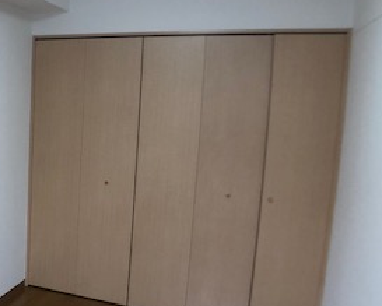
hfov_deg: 27.8
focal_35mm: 64
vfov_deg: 23.9
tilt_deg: -7.2
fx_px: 724
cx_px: 0
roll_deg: -1.2
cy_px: 159
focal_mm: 3.99
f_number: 1.8
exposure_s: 1/43
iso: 32
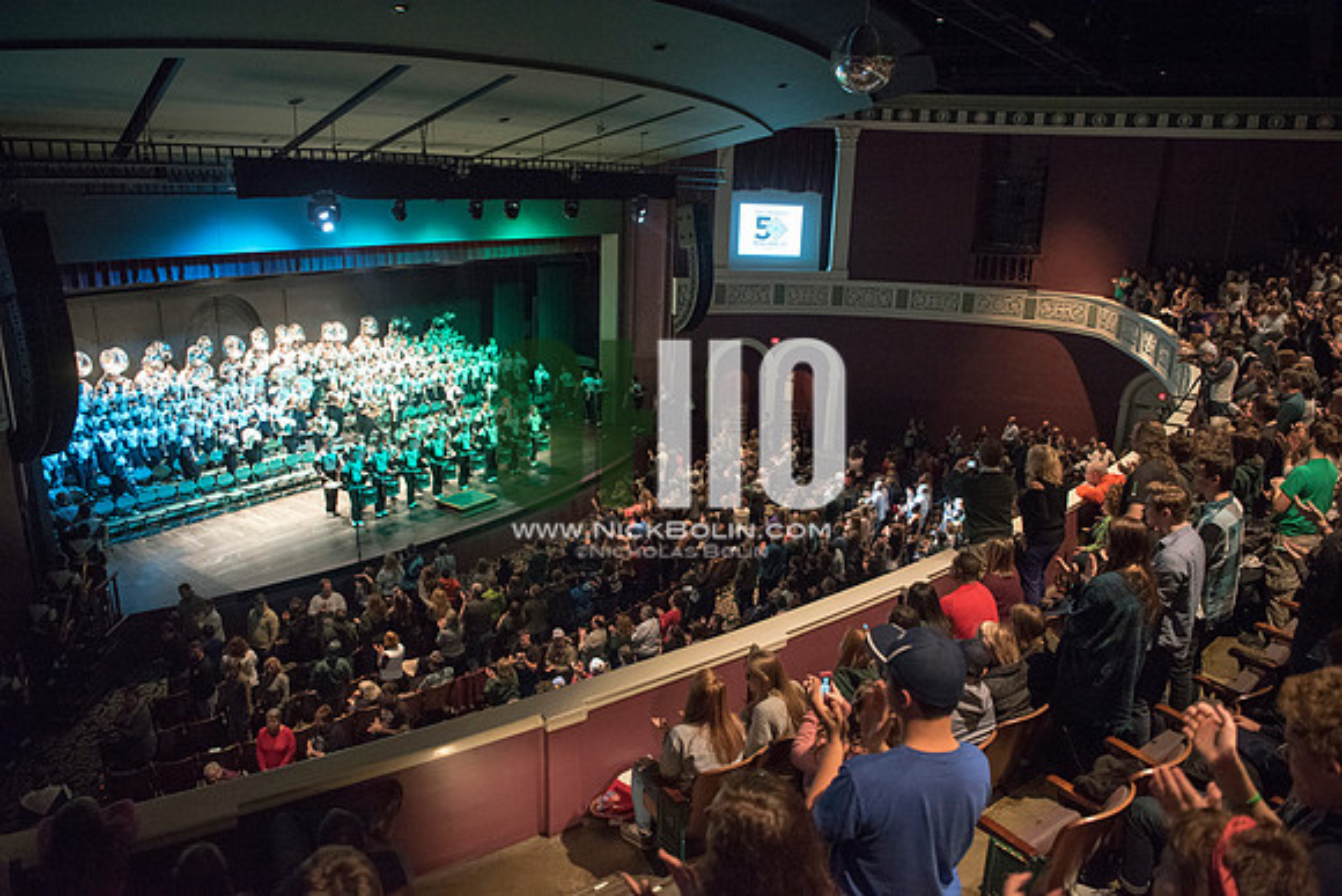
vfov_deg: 53.2
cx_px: 671
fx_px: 895
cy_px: 448
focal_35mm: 24
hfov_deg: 73.7
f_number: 2.8
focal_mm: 24
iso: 4000
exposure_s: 1/125
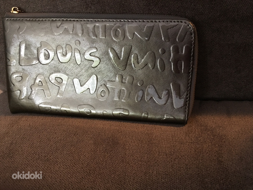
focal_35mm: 29
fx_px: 212
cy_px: 95
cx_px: 126
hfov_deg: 61.7
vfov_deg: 48.2
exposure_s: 1/8
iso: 125
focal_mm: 4.15
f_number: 2.2
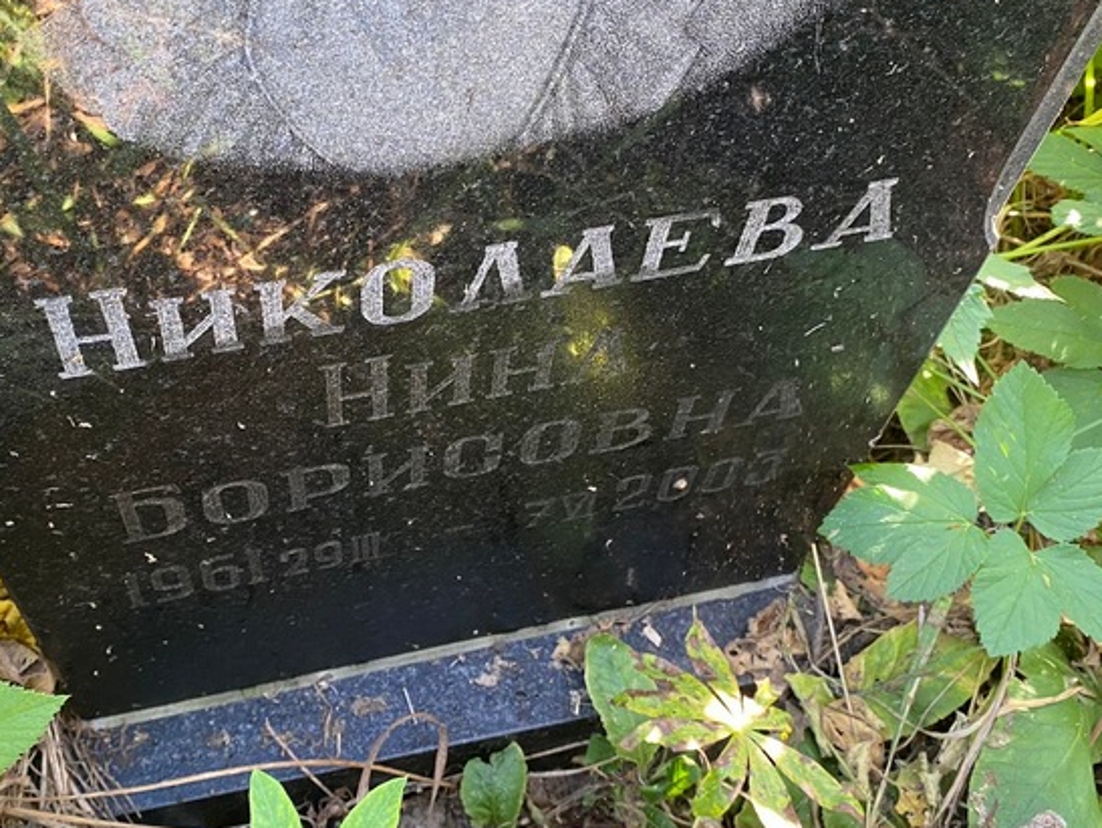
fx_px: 1211
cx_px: 413
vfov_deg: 37.6
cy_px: 322
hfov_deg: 48.5
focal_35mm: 38
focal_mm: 4.25
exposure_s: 1/68
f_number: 1.8
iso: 125
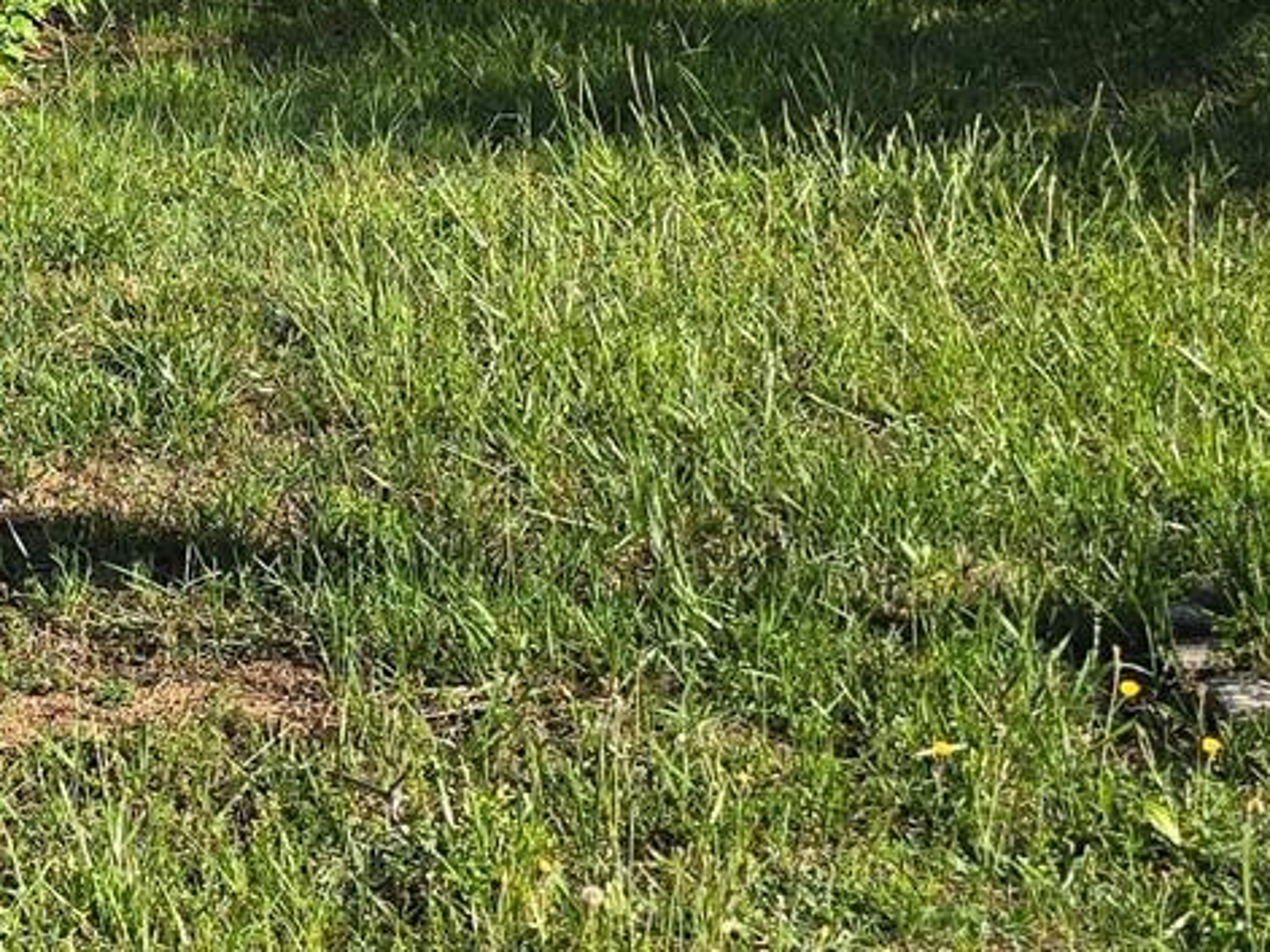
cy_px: -386
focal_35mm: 100
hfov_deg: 18.1
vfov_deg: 14.0
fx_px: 3668
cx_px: -469
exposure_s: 1/428
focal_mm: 6.3
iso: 12
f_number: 1.7
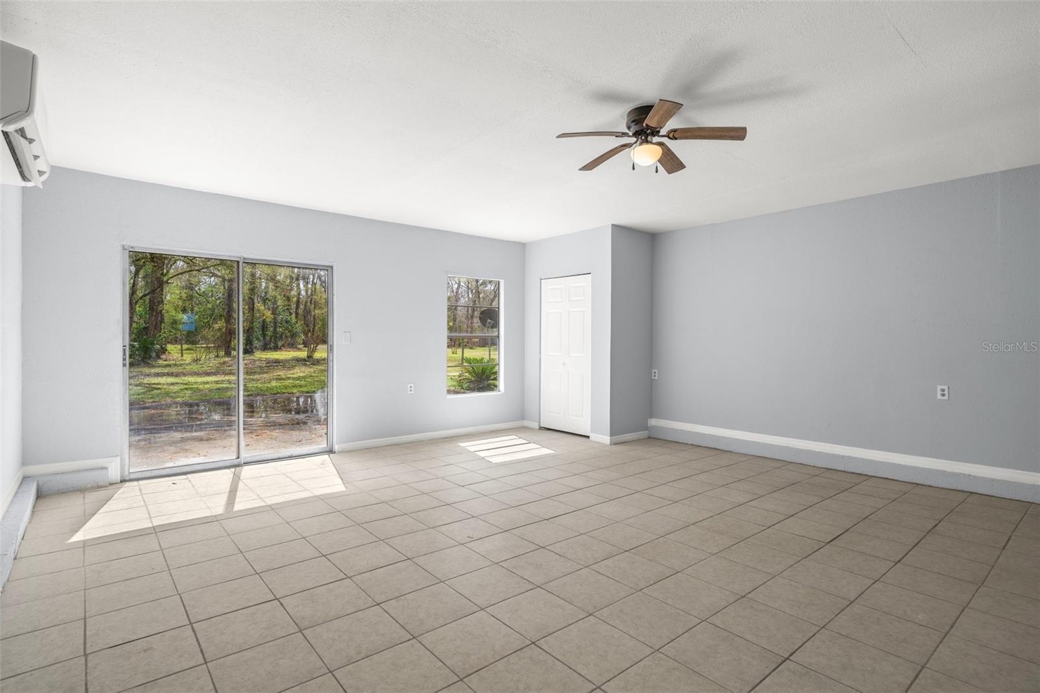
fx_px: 491
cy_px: 346
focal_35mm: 17
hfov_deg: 93.3
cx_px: 520
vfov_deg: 70.4
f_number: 8
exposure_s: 1/13
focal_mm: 17
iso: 320
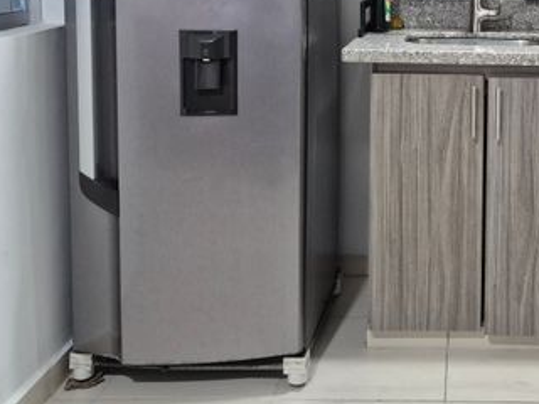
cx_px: 462
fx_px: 747
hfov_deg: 37.6
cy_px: 19
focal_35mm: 48
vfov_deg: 28.7
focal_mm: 5.4
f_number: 1.8
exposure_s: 1/120
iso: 640
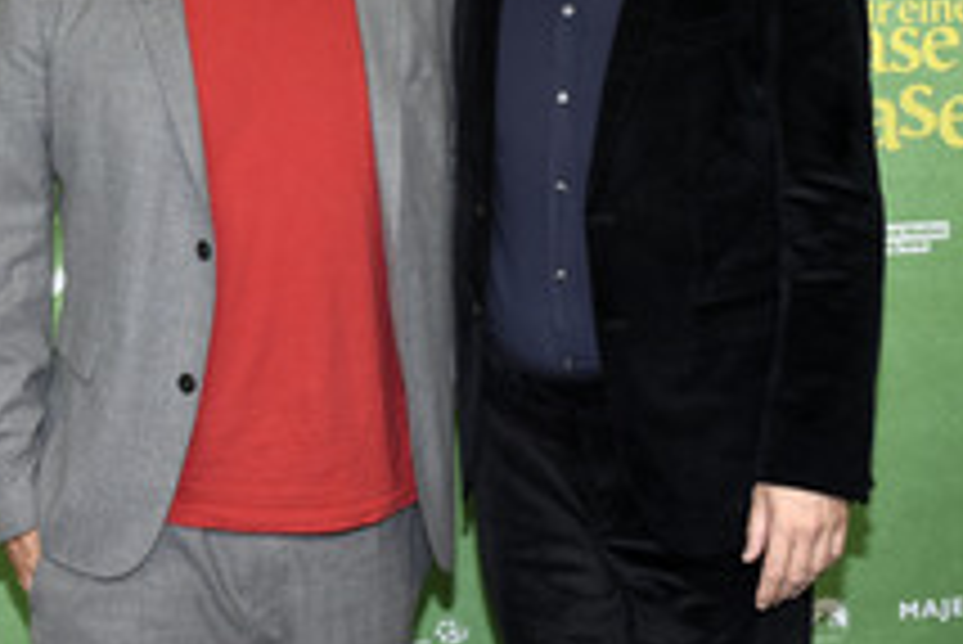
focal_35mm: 80
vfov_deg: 17.0
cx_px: 403
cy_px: 185
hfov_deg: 25.3
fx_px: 2141
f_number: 6.3
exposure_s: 1/125
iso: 500
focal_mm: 38
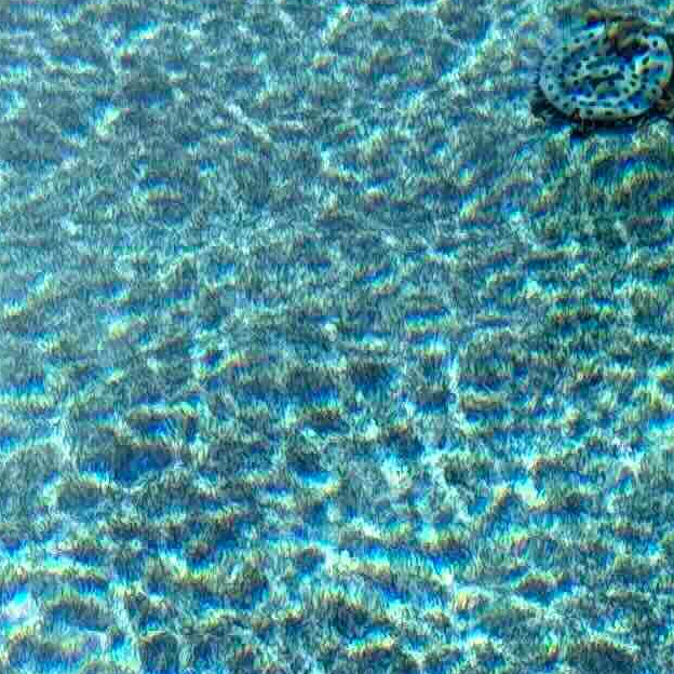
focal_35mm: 137
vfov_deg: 11.4
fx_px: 3018
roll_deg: -1.7
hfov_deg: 11.9
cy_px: -722
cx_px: 1159
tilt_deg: -21.2
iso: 80
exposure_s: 1/1059
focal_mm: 6.76
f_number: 1.78
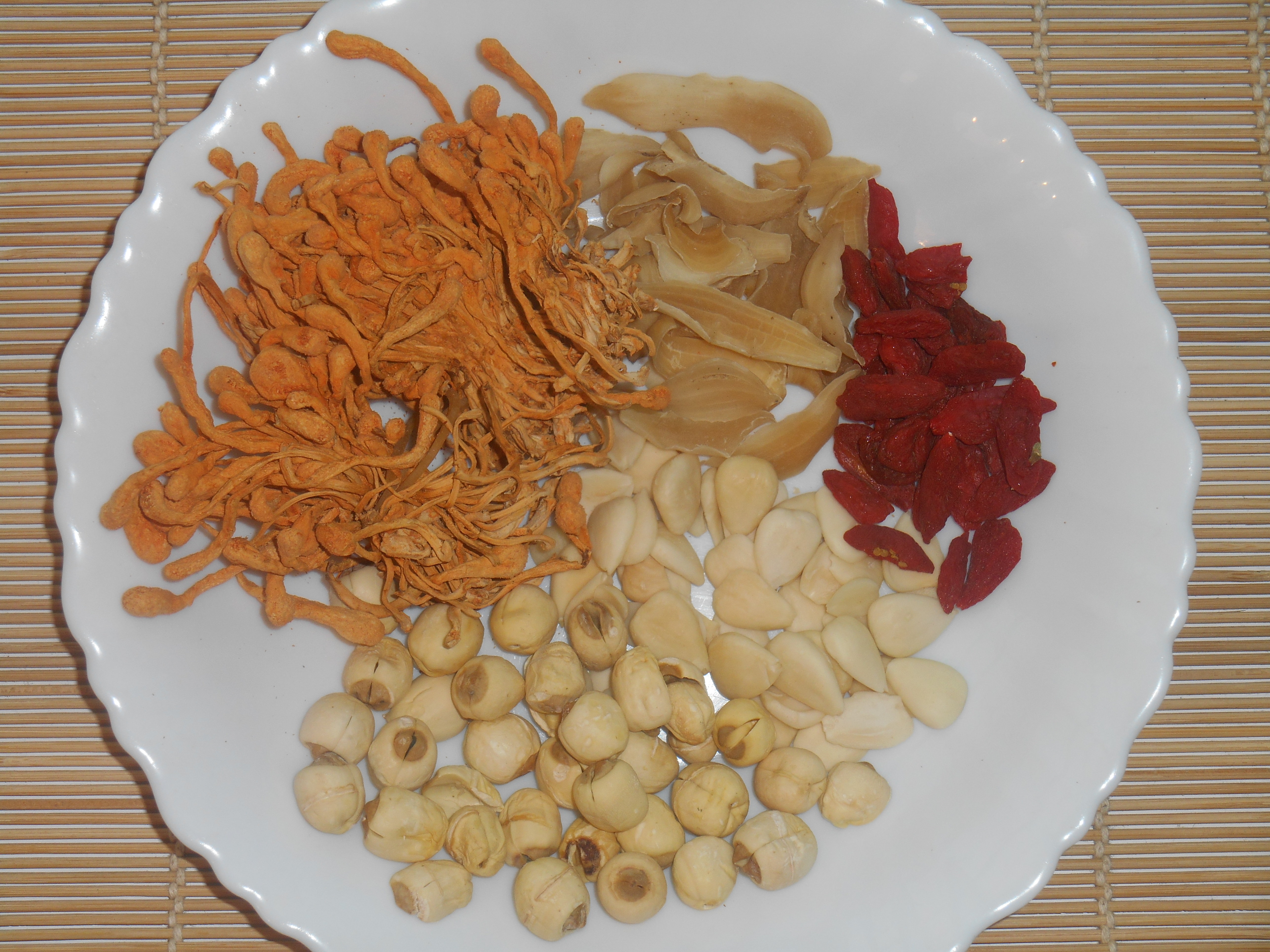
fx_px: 2568
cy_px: 476
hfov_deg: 27.8
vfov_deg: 21.0
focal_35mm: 70
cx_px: 635
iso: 80
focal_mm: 12.5
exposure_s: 1/60
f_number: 4.5
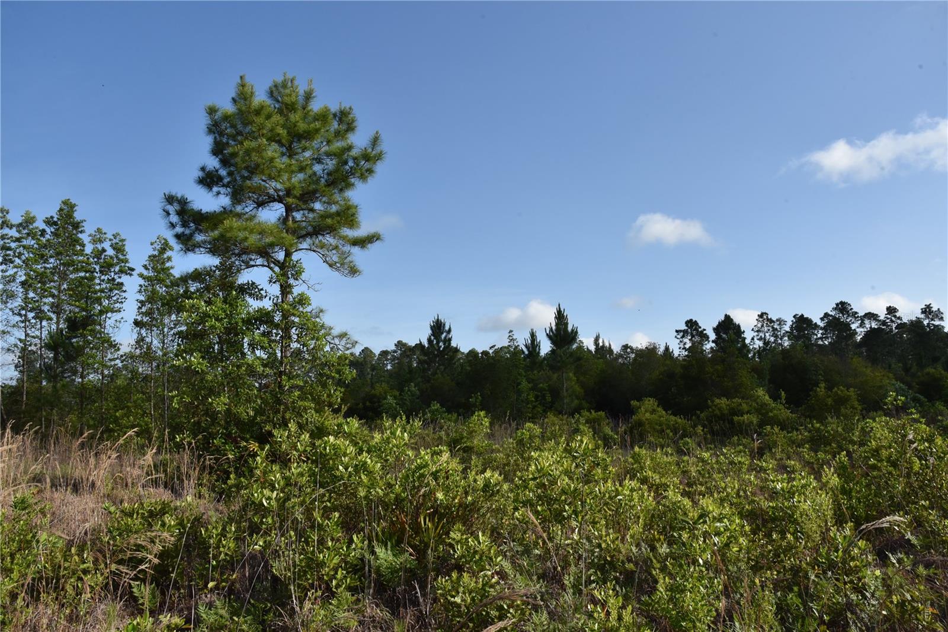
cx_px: 474
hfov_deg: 73.7
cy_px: 316
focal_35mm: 24
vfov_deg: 53.1
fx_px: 632
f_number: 14
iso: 1250
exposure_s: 1/800
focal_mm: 24
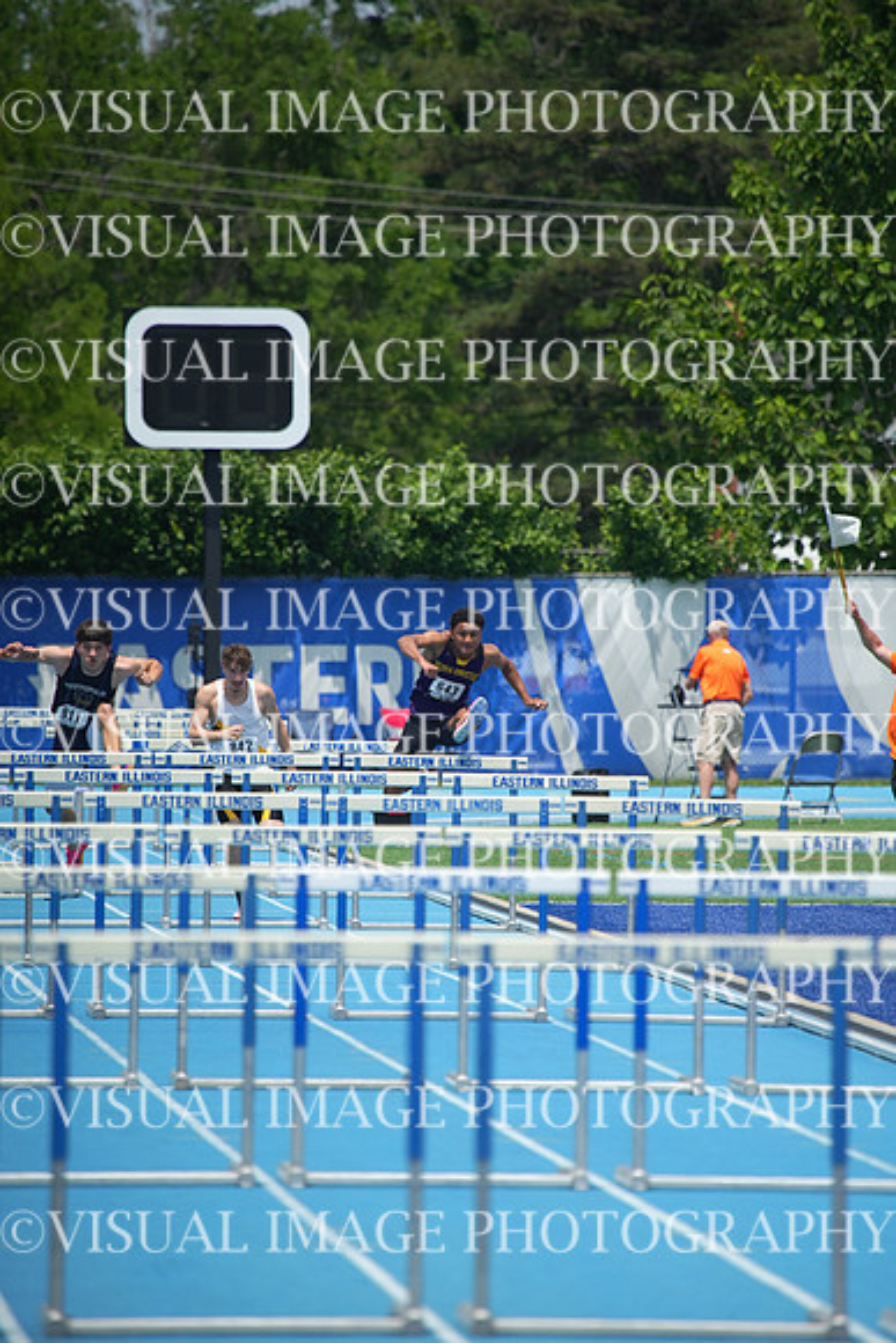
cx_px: 448
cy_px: 672
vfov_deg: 5.2
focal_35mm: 400
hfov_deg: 3.4
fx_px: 14923
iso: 400
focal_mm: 400
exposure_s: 1/2000
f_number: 5.6
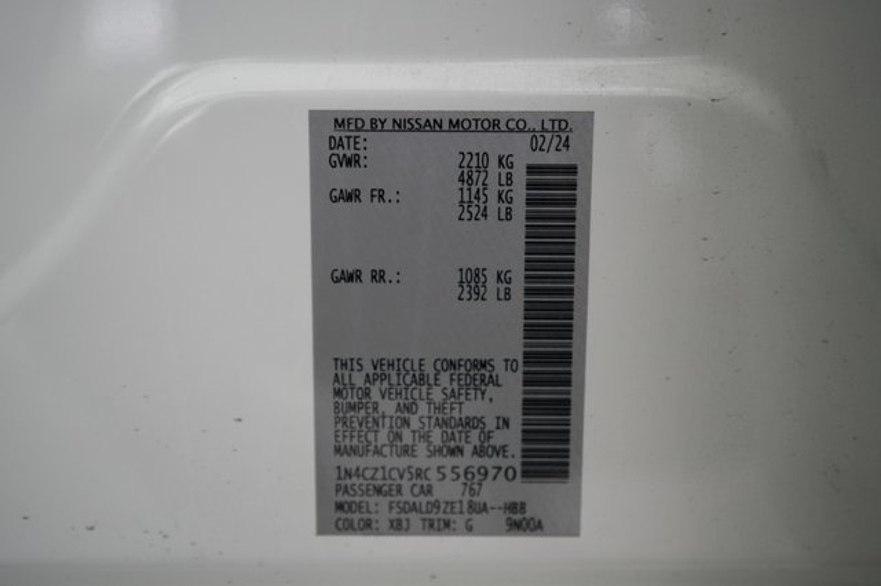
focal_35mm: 28
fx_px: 685
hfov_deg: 65.5
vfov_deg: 46.4
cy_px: 293
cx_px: 440
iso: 1600
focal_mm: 28
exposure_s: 1/60
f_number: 2.8
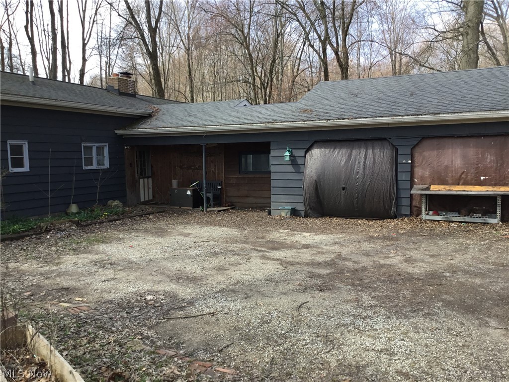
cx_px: 254
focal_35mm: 31
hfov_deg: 58.4
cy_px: 191
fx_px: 456
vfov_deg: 45.4
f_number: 2.4
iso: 25
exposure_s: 1/322
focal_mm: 3.3
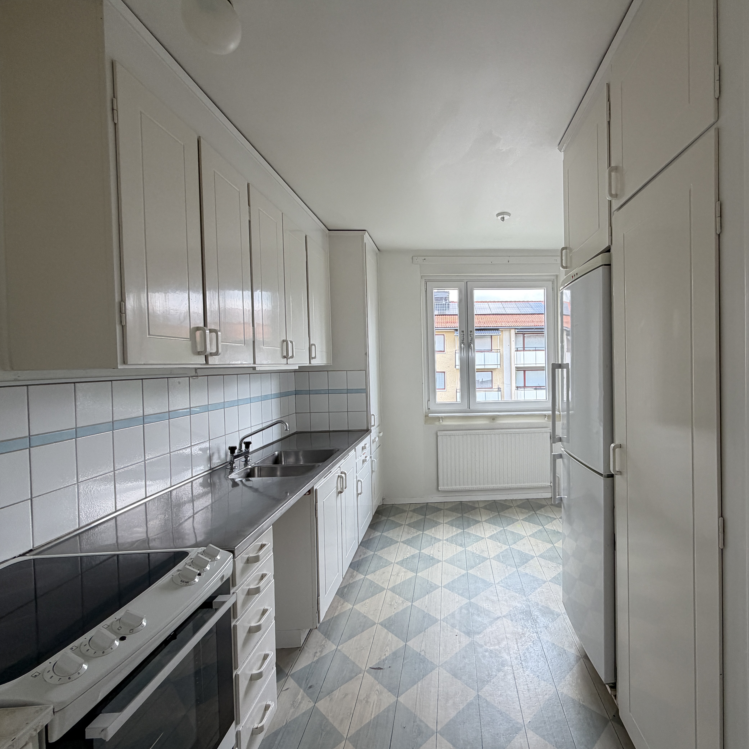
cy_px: 370
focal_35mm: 17
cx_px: 477
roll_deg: +1.0
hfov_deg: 82.1
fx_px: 416
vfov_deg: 84.0
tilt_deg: -1.6
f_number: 2.2
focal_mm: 2.22
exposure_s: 1/121
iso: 100
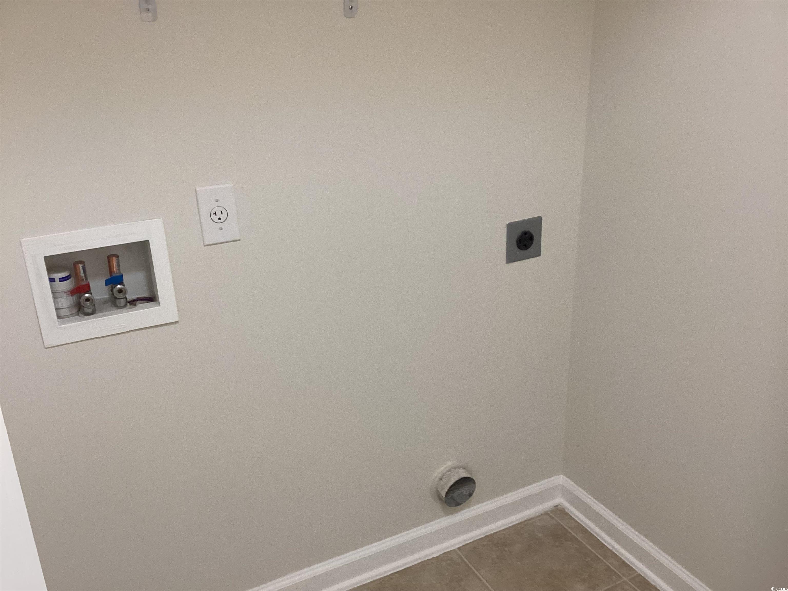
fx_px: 706
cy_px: 296
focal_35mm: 31
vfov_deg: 45.4
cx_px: 394
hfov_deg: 58.4
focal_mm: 3.3
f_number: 2.4
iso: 160
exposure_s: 1/60
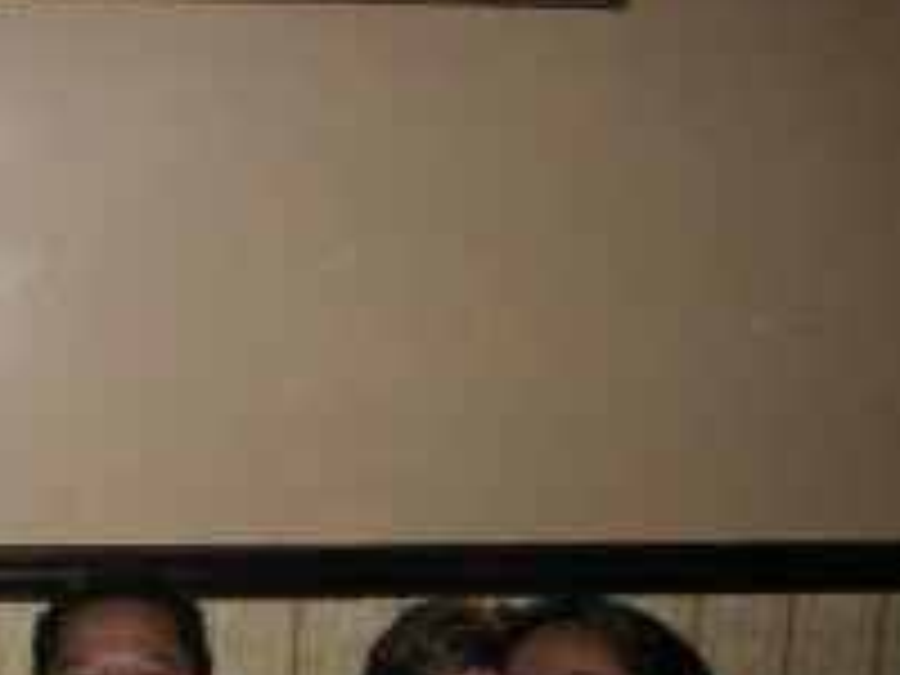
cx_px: 68
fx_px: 1872
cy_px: 621
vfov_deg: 20.0
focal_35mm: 72
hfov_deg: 26.0
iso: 123
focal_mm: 4.7
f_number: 5.2
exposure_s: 1/60.1
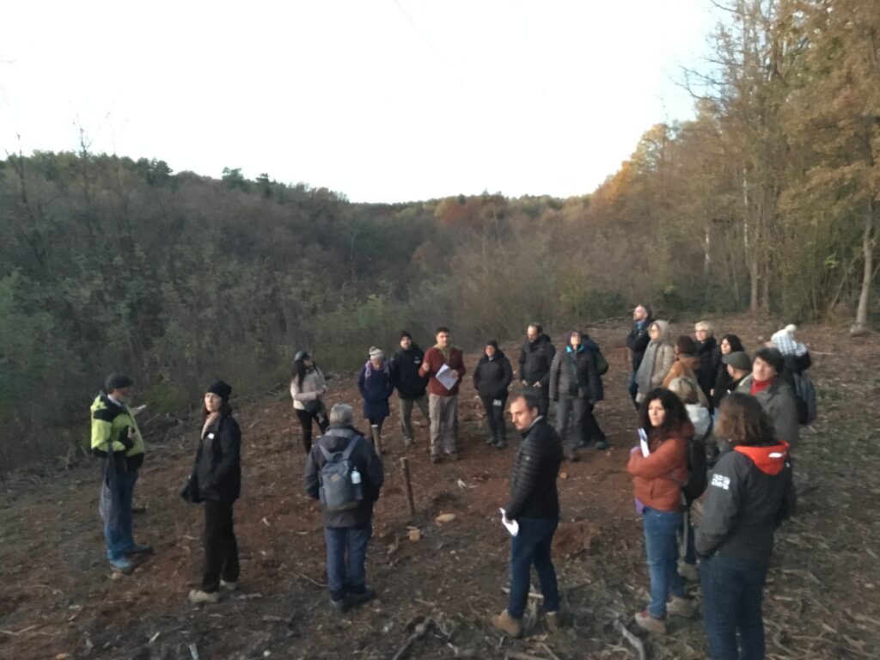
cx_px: 440
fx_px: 737
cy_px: 330
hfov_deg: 61.7
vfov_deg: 48.2
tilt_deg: -6.2
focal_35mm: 29
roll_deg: +0.9
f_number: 2.2
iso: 1250
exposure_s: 1/17
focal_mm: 4.15
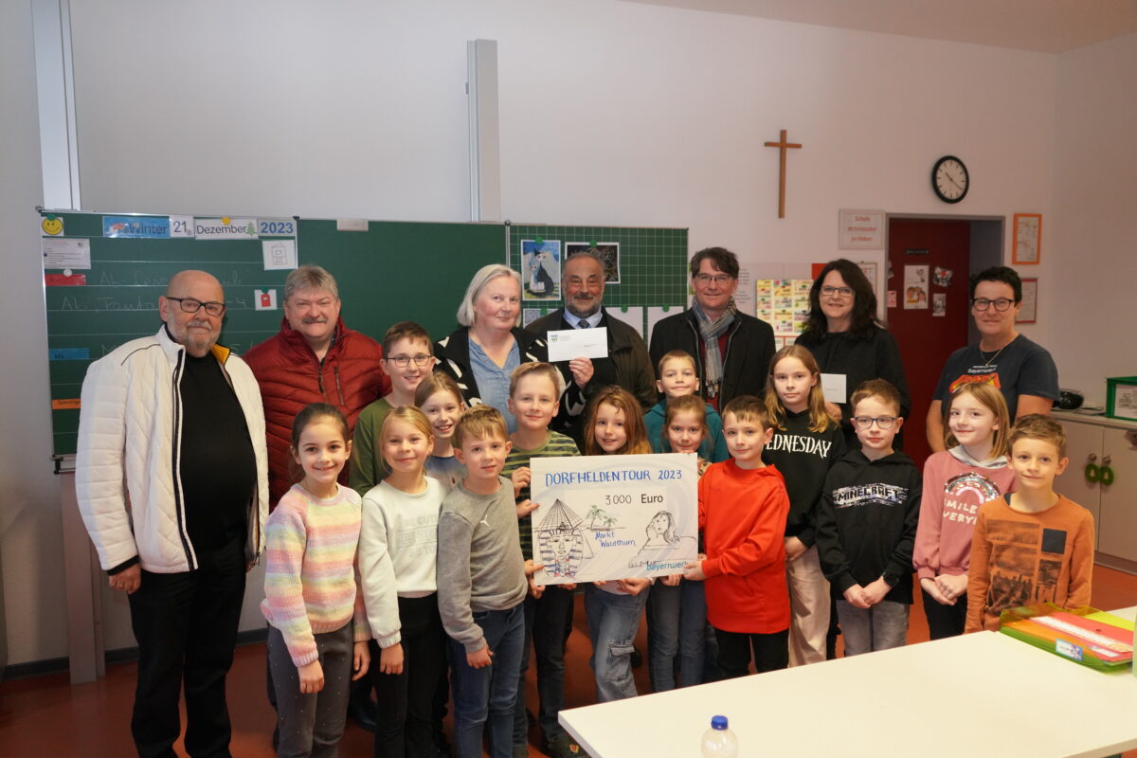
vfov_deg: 45.0
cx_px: 568
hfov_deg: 63.7
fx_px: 916
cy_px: 379
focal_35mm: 29
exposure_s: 1/160
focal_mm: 29
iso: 4000
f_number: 4
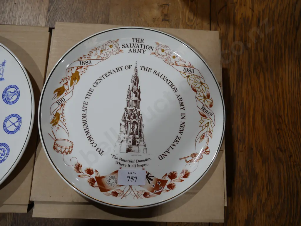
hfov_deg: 59.9
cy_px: 113
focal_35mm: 30
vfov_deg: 46.8
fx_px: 261
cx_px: 150
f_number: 4
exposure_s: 1/125
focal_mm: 15
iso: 200
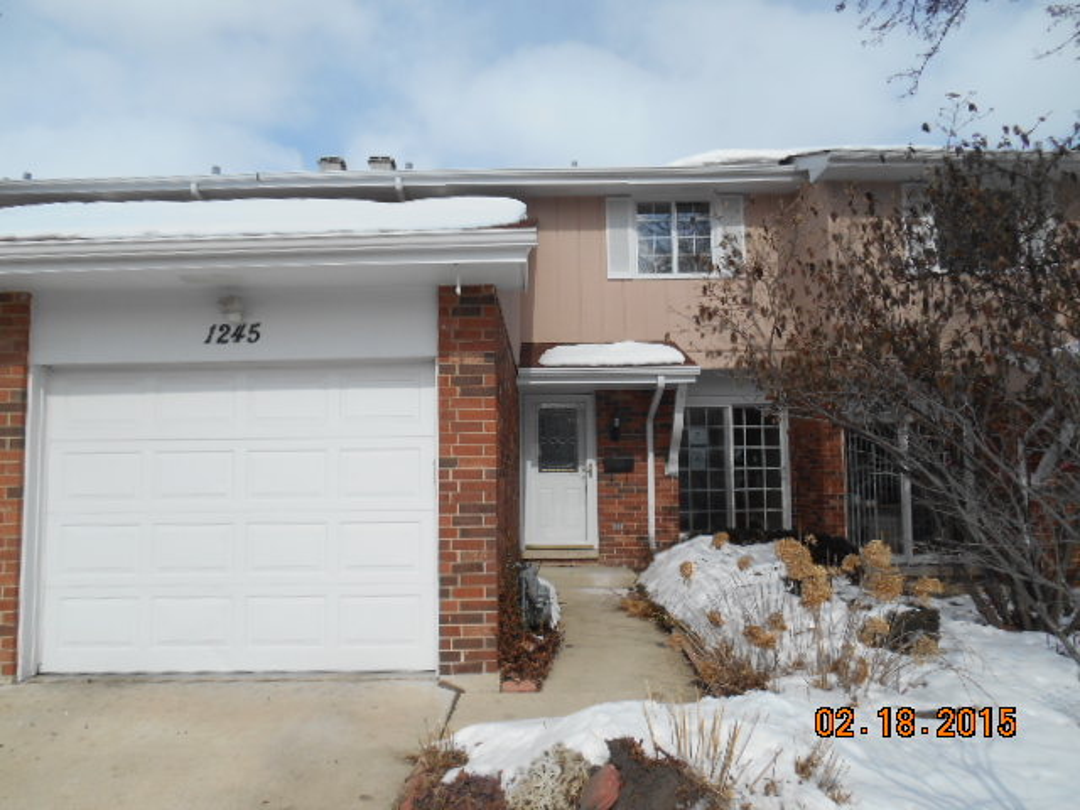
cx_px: 540
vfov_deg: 53.1
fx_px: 811
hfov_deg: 67.3
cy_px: 405
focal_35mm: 26
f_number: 3.4
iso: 80
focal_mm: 4.7
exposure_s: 1/1250
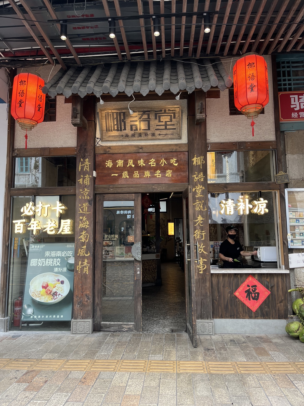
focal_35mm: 26
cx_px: 152
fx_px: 304
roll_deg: +1.3
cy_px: 203
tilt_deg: +7.2
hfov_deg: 53.1
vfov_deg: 67.3
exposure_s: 1/133
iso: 64
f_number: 1.6
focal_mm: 5.1
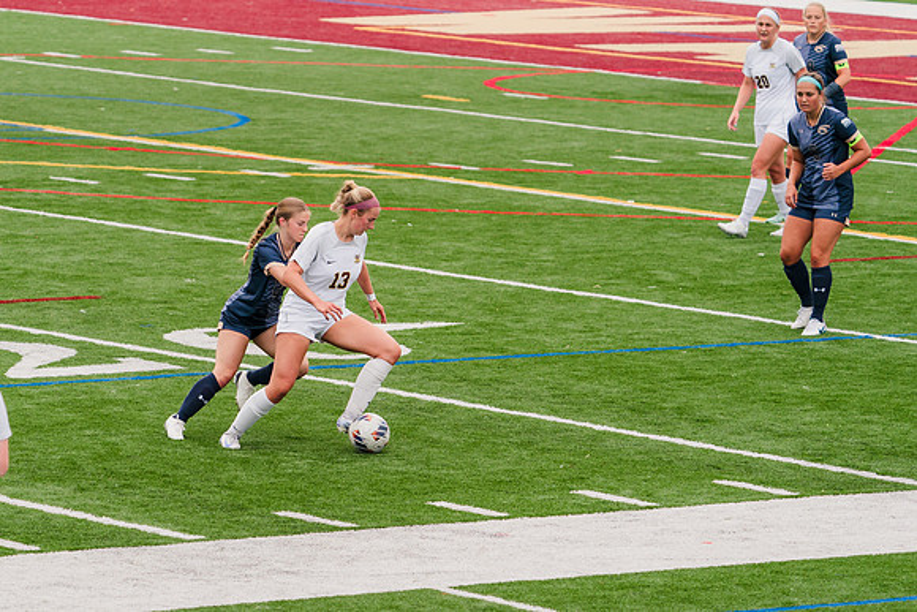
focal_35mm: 263
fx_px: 6710
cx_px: 313
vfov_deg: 5.2
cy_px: 287
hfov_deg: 7.8
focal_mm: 200
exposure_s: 1/1600
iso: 640
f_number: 5.6
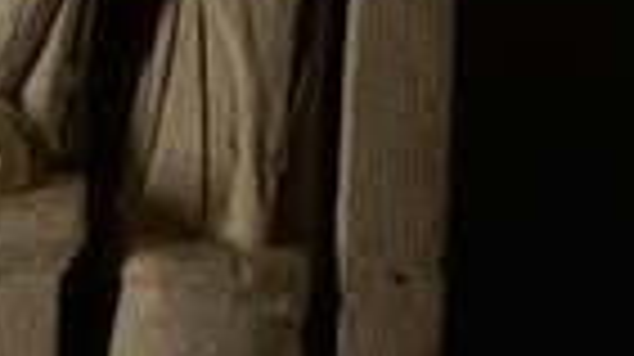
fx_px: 3225
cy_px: 275
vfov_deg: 6.3
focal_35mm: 192
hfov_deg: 10.9
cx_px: -270
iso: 1000
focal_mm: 26
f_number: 5.6
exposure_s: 1/125
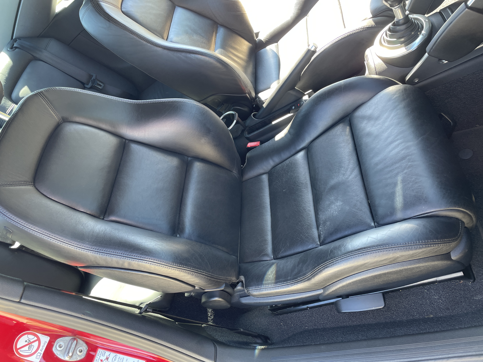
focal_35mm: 26
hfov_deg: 67.3
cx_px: 242
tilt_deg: -39.3
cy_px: 181
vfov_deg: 53.1
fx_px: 363
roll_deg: +44.6
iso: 80
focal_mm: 4.2
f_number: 1.6
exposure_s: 1/121
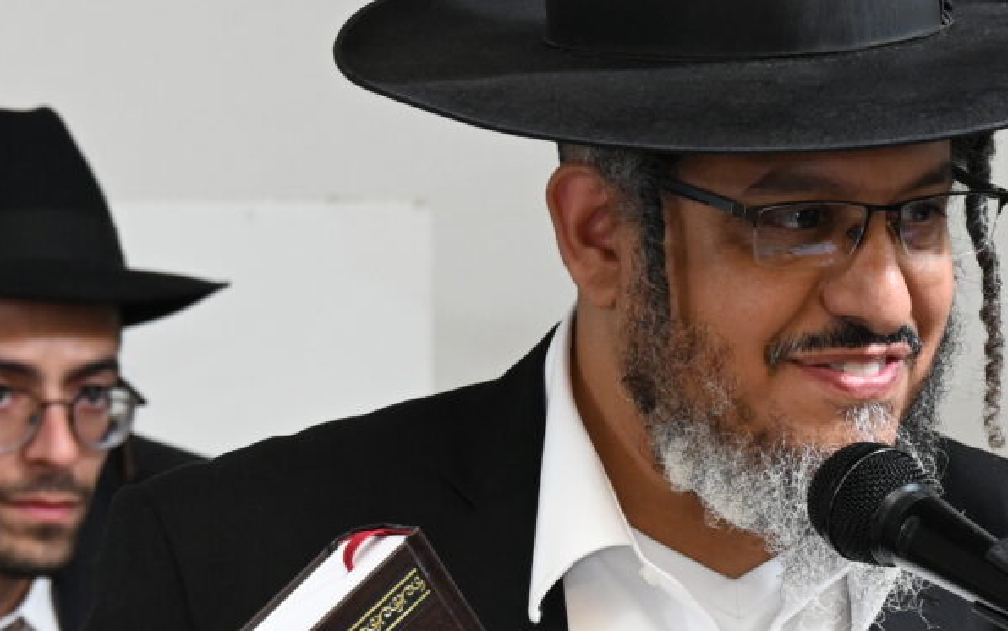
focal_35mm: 385
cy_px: 664
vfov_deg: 3.4
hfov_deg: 5.4
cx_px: 844
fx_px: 10580
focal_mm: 110
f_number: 9
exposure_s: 1/125
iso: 1600
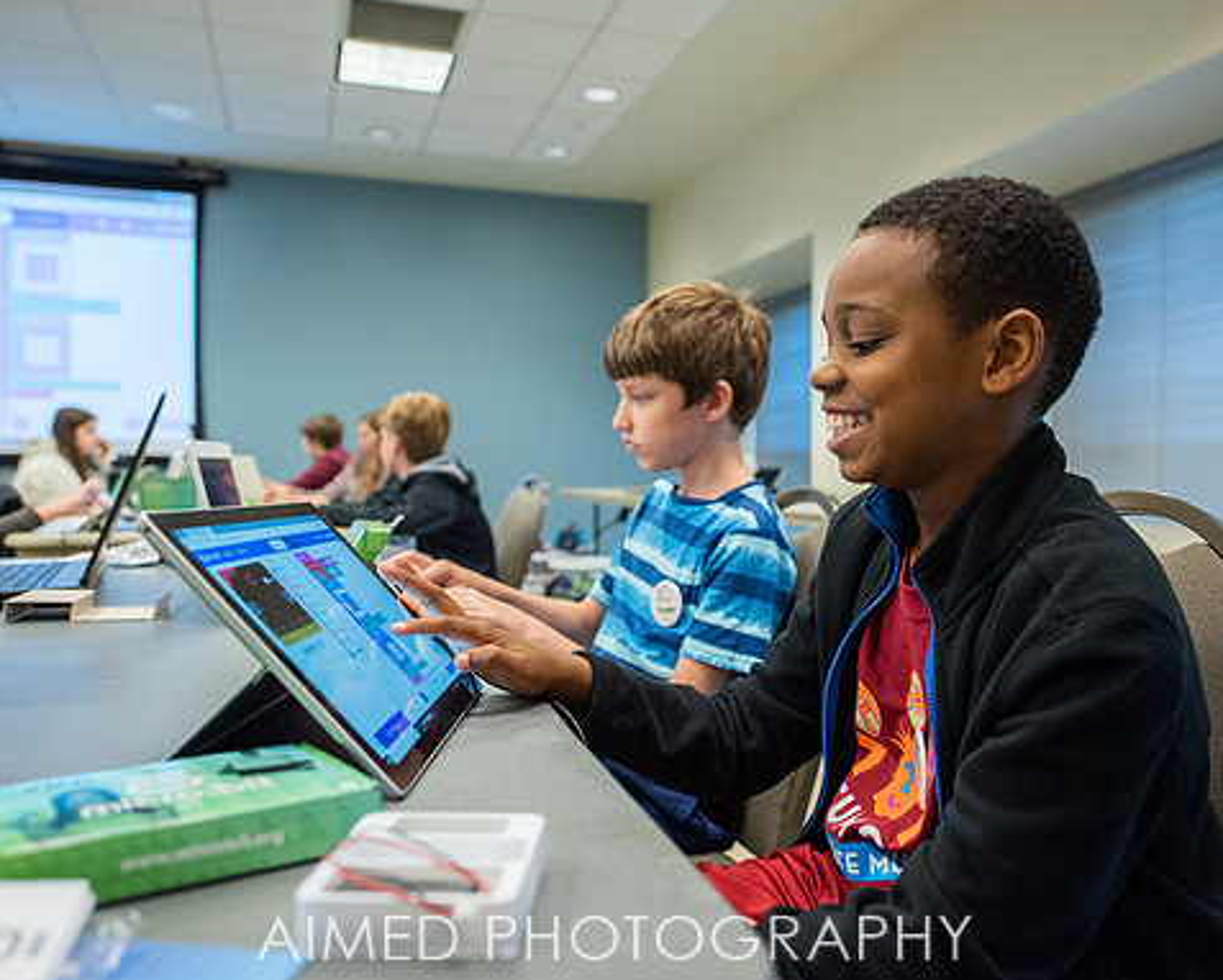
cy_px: 464
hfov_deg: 58.6
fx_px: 1086
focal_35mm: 30
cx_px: 675
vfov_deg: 48.5
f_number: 2.8
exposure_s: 1/250
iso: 1250
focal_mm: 24
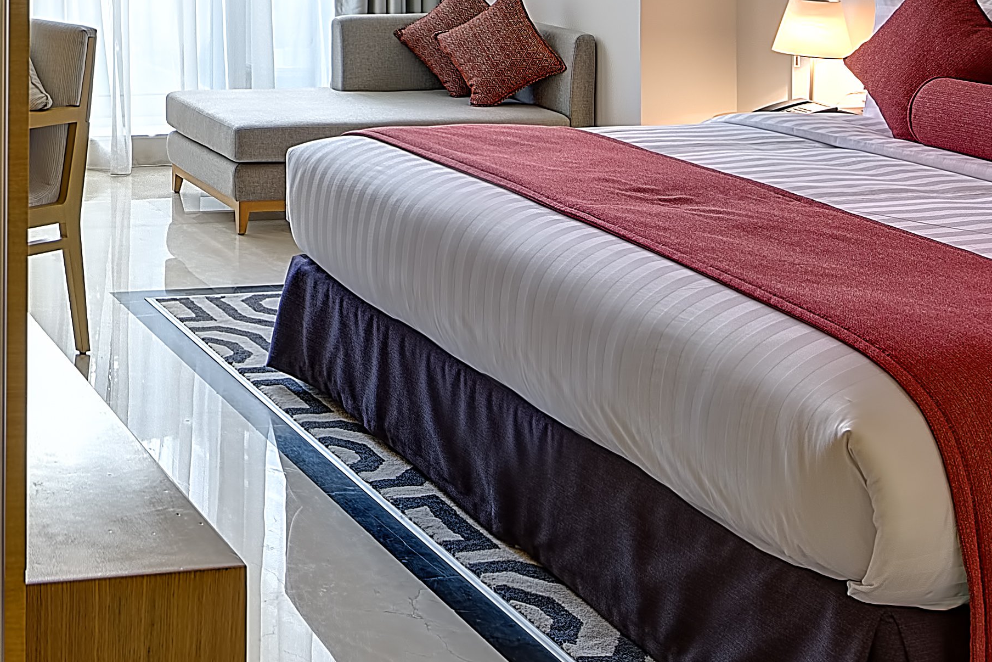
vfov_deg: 21.7
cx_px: -85
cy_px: -169
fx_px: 1571
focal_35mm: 57
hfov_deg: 31.3
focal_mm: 14
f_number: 8
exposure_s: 1/3.33
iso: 100
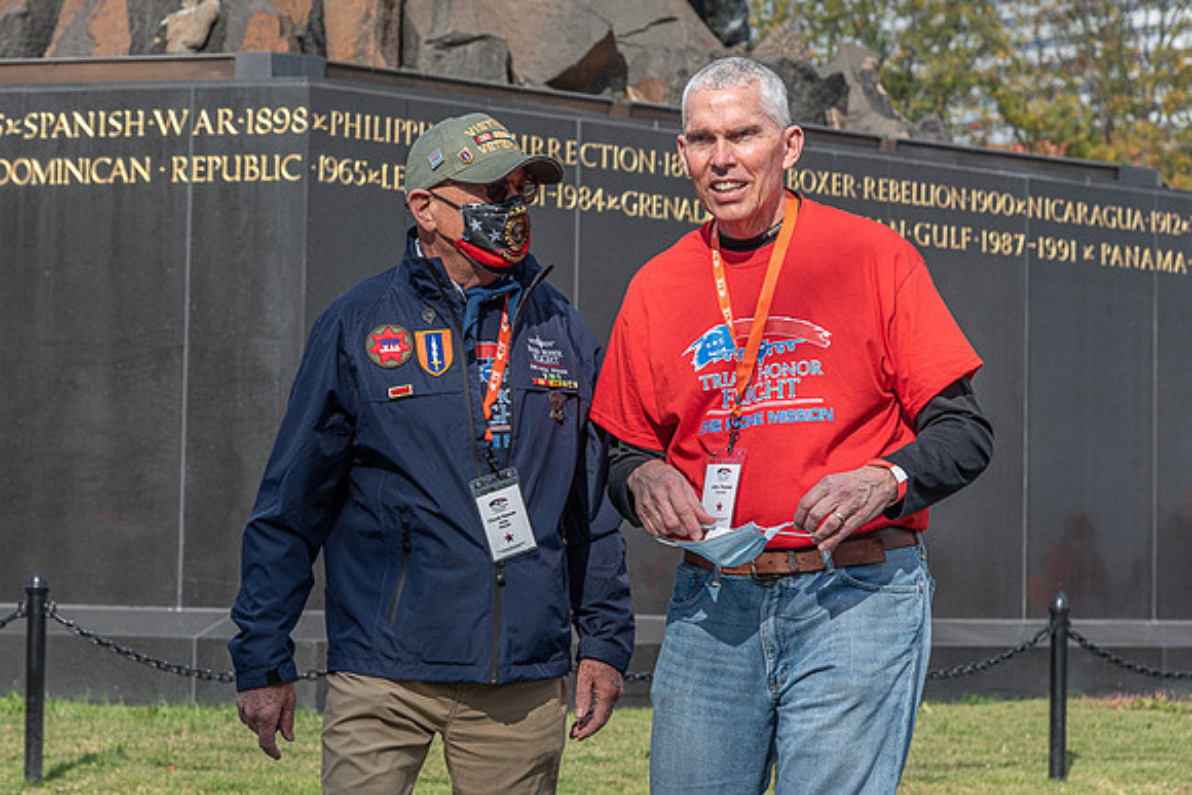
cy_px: 321
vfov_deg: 12.5
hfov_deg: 18.6
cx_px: 481
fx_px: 3636
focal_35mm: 110
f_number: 8
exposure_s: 1/1000
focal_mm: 92
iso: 500
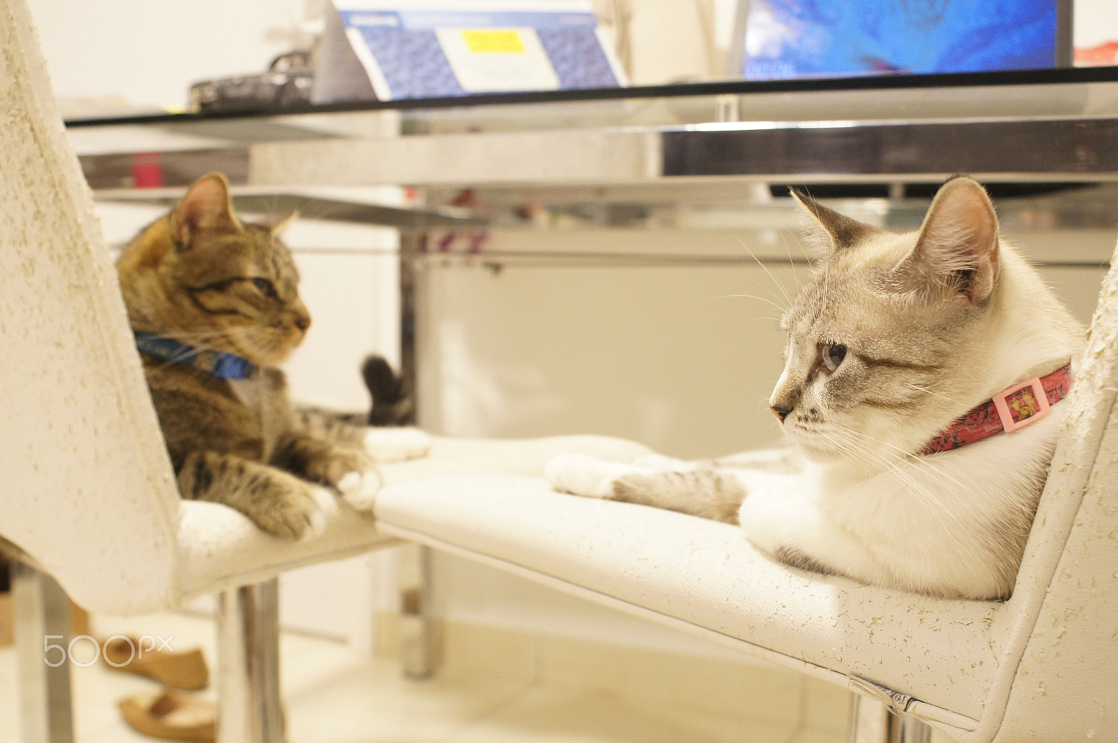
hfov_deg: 49.6
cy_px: 372
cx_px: 559
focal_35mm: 39
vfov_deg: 34.1
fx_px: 1210
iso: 1600
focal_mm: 26
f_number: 4.5
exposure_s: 1/13
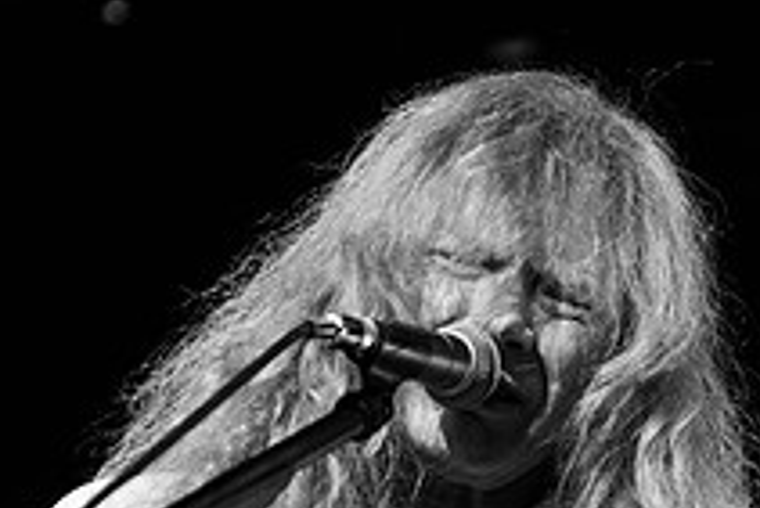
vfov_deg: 6.5
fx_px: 4415
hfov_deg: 9.8
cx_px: 665
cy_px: 577
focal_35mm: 209
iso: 2000
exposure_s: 1/320
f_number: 3.2
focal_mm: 70
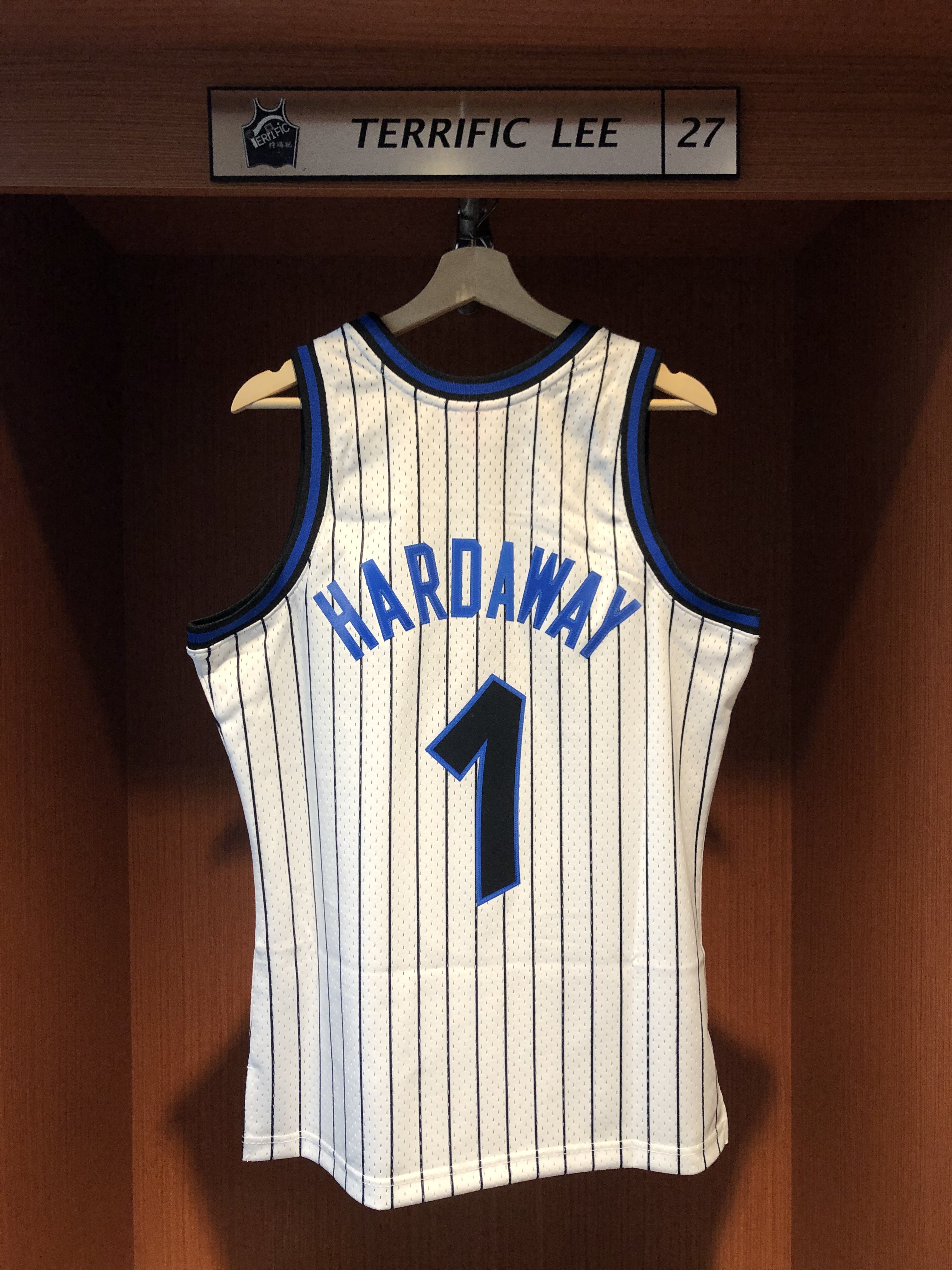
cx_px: 476
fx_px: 1027
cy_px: 635
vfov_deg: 63.4
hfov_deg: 49.7
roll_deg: +0.9
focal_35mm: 28
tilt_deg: +0.1
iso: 20
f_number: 1.8
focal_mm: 3.99
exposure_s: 1/30
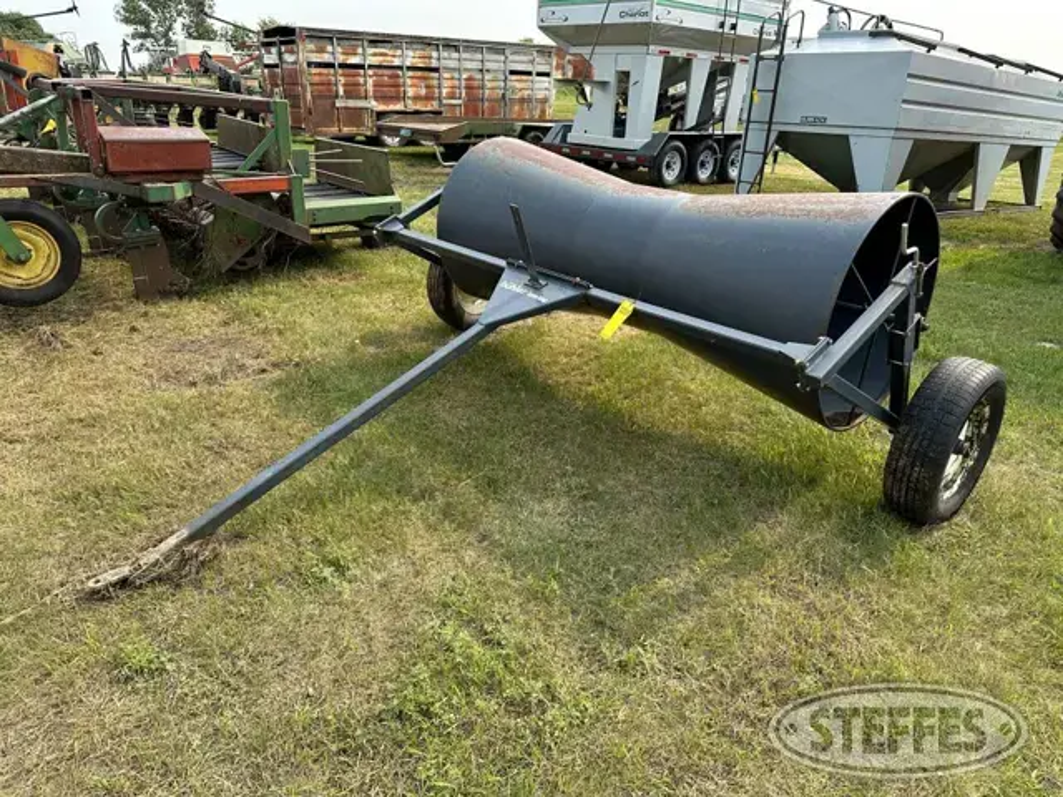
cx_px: 532
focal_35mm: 24
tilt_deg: -20.5
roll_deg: +0.6
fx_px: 737
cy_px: 398
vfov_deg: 56.8
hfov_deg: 71.6
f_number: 1.78
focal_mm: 6.86
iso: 80
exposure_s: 1/1374
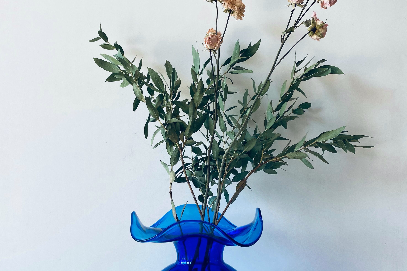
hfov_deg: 51.9
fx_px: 418
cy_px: 165
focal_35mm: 37
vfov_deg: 35.8
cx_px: 200
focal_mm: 4.25
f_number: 1.8
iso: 32
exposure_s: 1/229
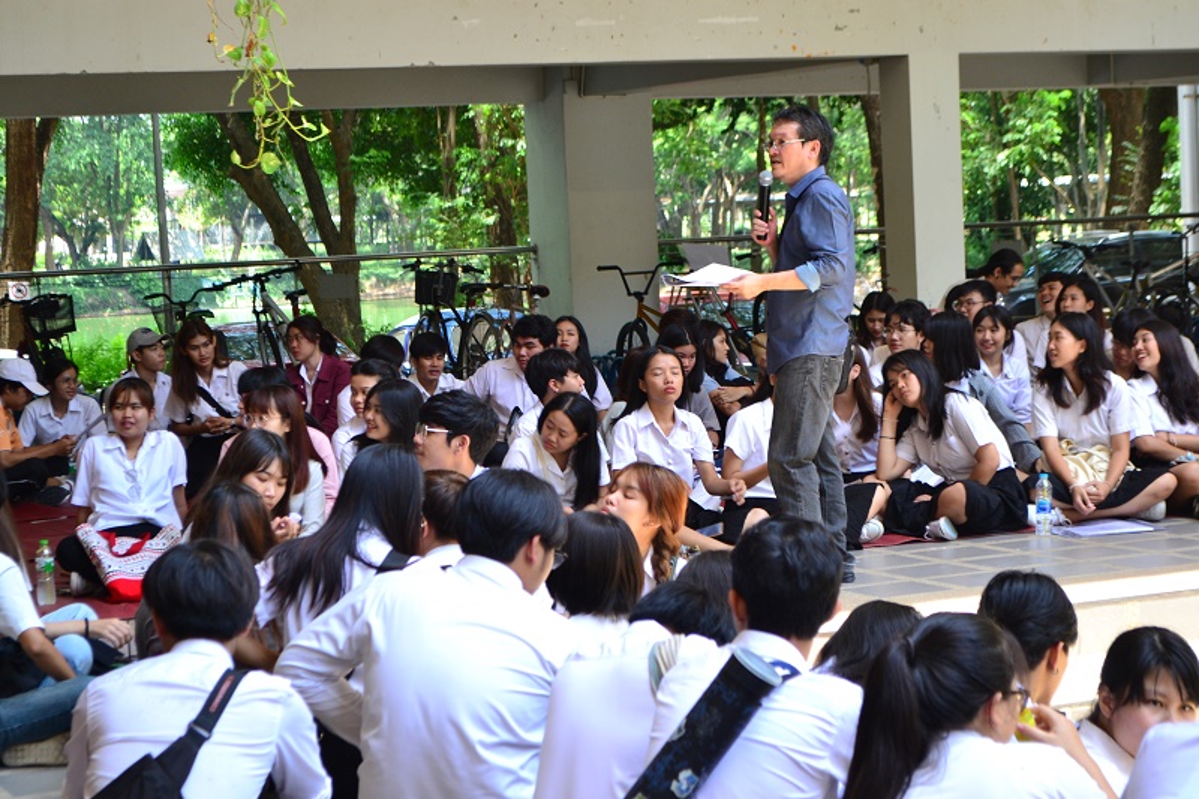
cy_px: 400
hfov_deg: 24.6
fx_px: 2747
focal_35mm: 82
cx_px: 600
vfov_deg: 16.5
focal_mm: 55
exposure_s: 1/100
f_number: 5.6
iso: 400
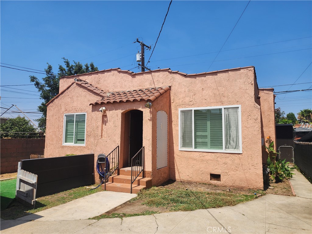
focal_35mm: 23
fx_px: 207
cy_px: 117
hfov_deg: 73.9
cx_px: 156
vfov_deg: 58.9
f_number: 1.8
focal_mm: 6.4
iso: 12
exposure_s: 1/1361
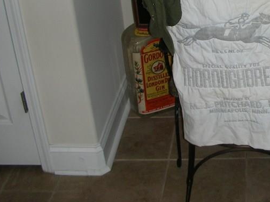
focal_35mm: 71
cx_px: 242
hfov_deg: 26.5
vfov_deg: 20.3
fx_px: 554
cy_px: 15
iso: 50
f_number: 3
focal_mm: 5.8
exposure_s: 1/60.1
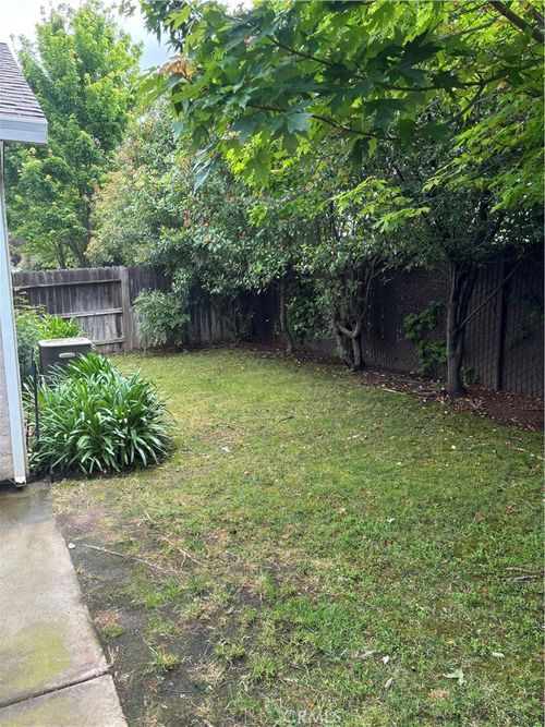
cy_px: 364
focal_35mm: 26
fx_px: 546
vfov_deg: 67.3
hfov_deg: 53.0
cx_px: 272
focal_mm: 5.96
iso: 50
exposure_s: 1/307
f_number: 1.6
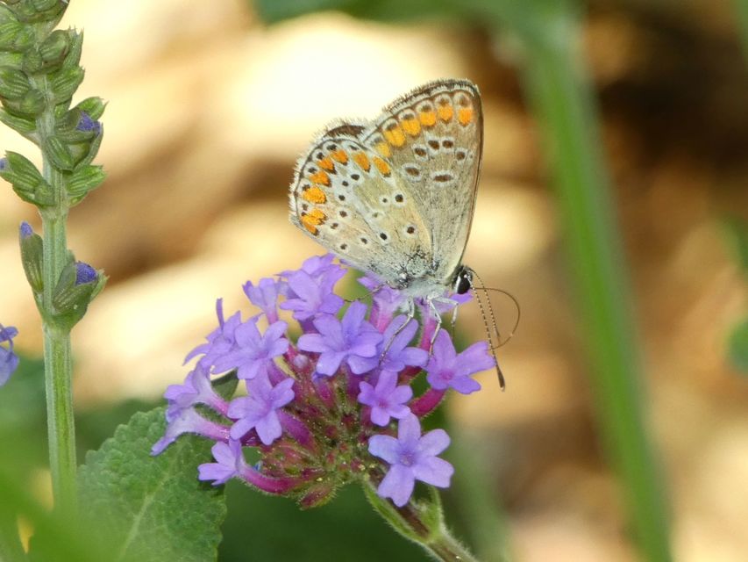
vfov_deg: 3.0
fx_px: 10806
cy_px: 281
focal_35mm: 500
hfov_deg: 4.0
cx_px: 374
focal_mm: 89.5
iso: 200
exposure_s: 1/125
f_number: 5.6
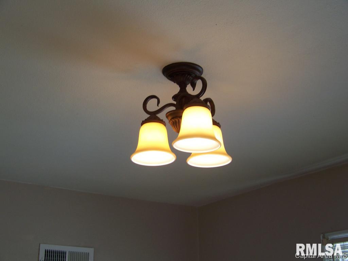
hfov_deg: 34.9
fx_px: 553
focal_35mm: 55
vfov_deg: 26.6
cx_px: 174
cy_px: 130
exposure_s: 1/30
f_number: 3.2
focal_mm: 9.36
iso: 64
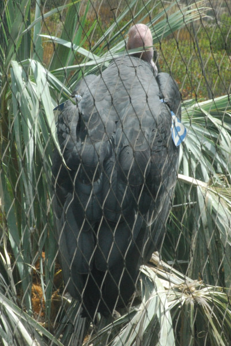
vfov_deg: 8.8
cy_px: 173
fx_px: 2234
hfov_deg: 5.9
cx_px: 116
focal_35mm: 232
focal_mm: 155
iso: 1600
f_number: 32
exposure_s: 1/90
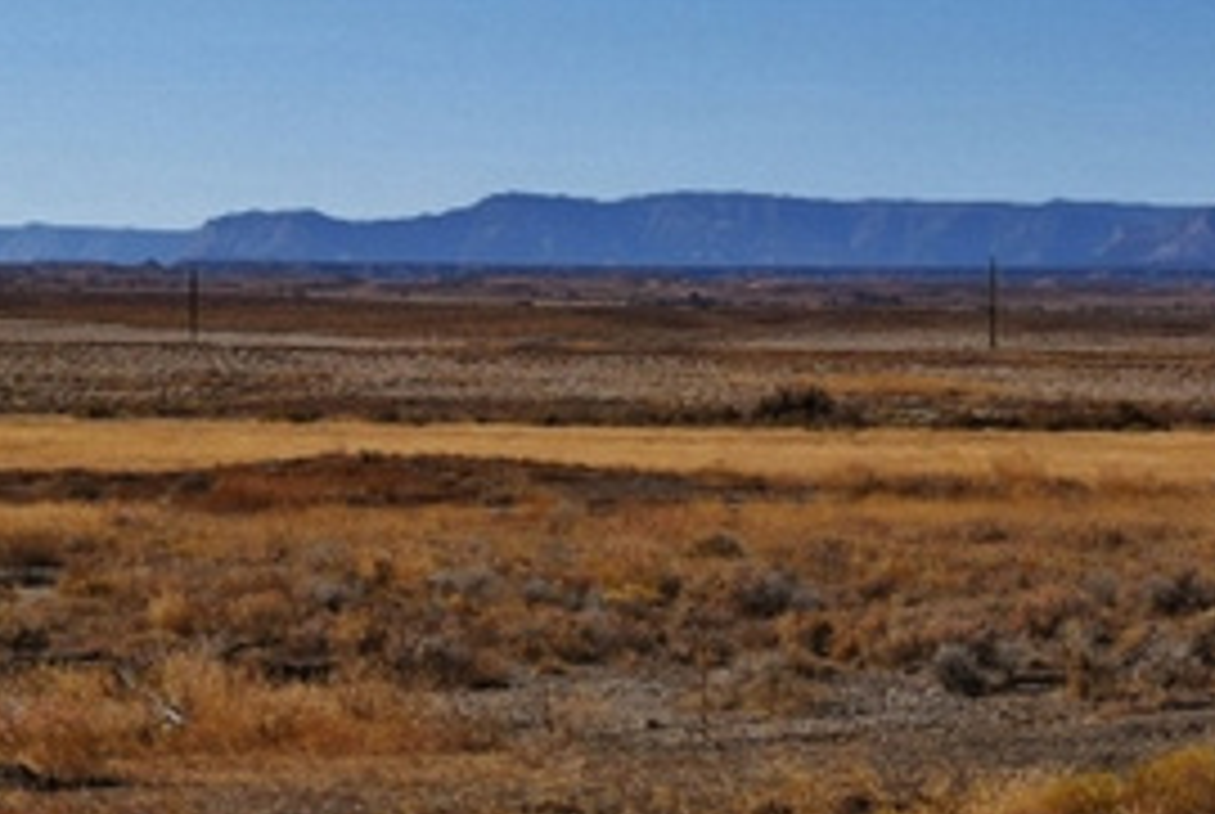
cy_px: -63
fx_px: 4800
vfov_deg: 9.6
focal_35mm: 142
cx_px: 922
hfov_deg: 14.4
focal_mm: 40
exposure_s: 1/640
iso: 200
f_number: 13
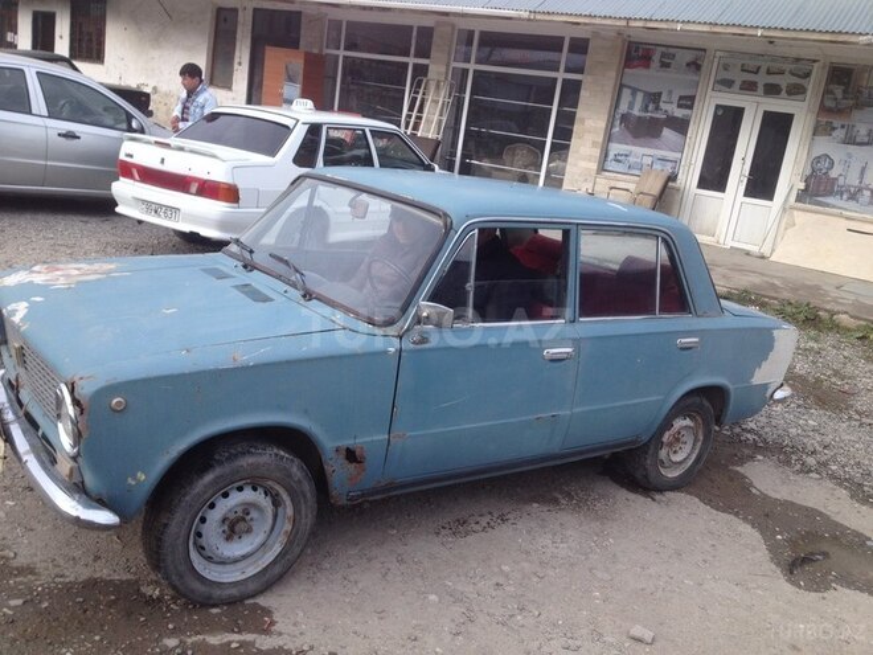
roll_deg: -7.5
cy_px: 328
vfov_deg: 40.7
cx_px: 436
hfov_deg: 52.6
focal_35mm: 35
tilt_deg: -16.1
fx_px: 883
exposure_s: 1/511
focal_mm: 4.28
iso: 50
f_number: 2.4
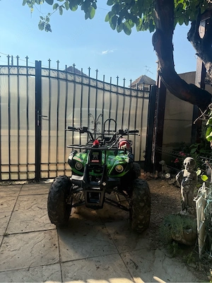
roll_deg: -1.7
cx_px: 106
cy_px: 142
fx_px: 196
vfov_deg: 71.6
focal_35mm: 24
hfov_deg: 56.8
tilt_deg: -2.9
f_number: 1.78
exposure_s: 1/3021
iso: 100
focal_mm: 6.76
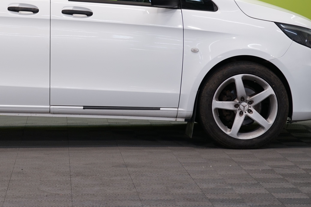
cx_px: 32
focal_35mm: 126
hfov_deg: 16.1
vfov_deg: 10.8
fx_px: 1088
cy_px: 40
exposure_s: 1/30
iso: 320
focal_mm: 61
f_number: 5.6
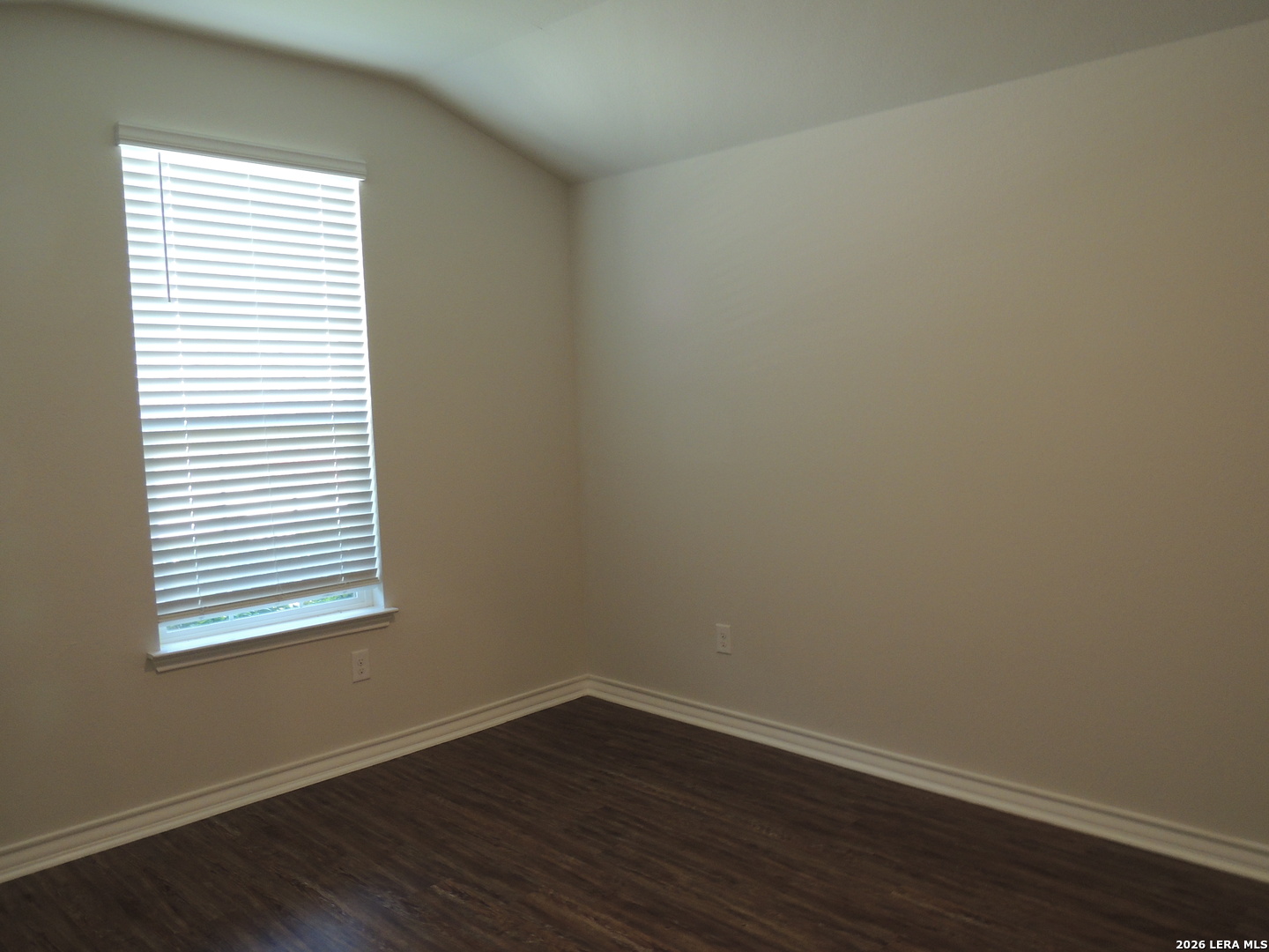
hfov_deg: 63.4
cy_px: 476
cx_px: 634
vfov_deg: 49.7
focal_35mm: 28
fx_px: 1026
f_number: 3.1
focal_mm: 4.9
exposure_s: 1/30
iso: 220
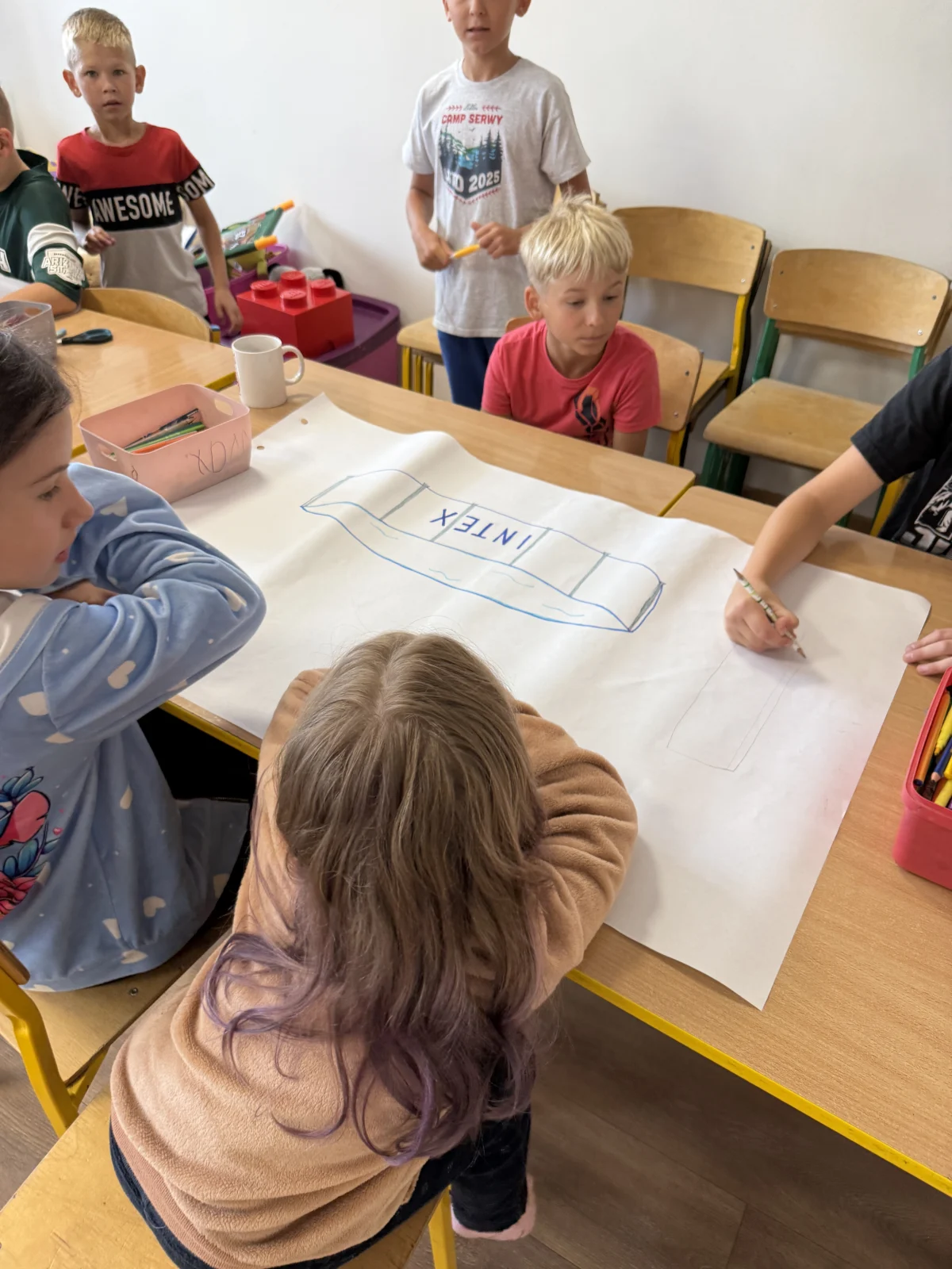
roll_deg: -1.5
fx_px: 880
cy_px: 634
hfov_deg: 56.8
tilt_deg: -35.0
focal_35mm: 24
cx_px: 476
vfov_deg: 71.6
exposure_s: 1/121
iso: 160
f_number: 1.78
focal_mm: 6.76
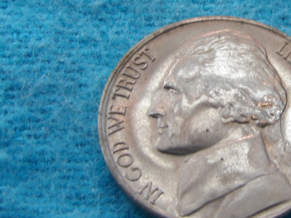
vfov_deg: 14.5
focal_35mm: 102
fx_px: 857
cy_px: 112
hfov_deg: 19.0
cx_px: 238
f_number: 5.3
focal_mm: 9.2
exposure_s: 1/16
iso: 200
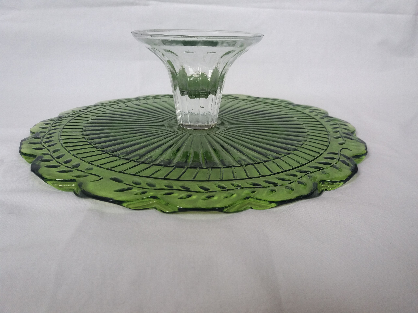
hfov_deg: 63.4
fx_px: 338
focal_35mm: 28
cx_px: 209
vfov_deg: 49.7
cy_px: 156
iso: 64
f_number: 1.9
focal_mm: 3.7
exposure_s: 1/100
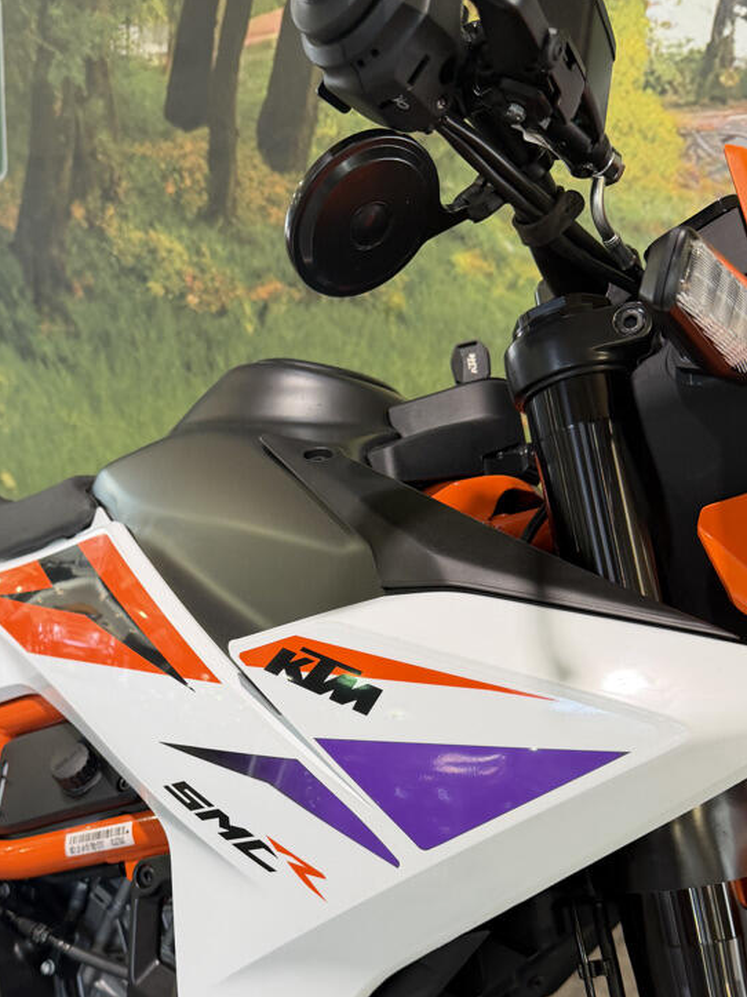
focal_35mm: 34
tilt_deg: -18.3
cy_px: 678
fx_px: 979
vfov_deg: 52.7
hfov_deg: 41.5
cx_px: 284
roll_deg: -2.2
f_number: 1.78
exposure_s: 1/120
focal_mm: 6.76
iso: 160
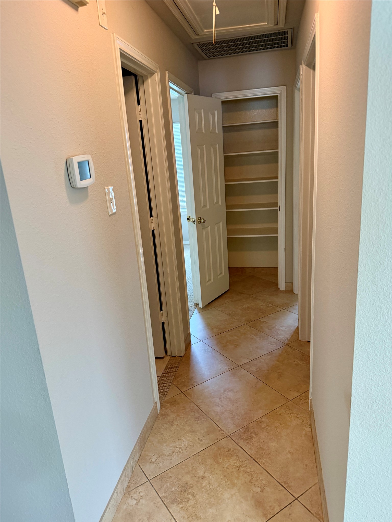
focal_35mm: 24
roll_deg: +4.6
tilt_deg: -16.3
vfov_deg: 71.6
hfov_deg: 56.8
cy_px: 261
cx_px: 196
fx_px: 362
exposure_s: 1/60
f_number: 1.78
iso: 320
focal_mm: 6.76
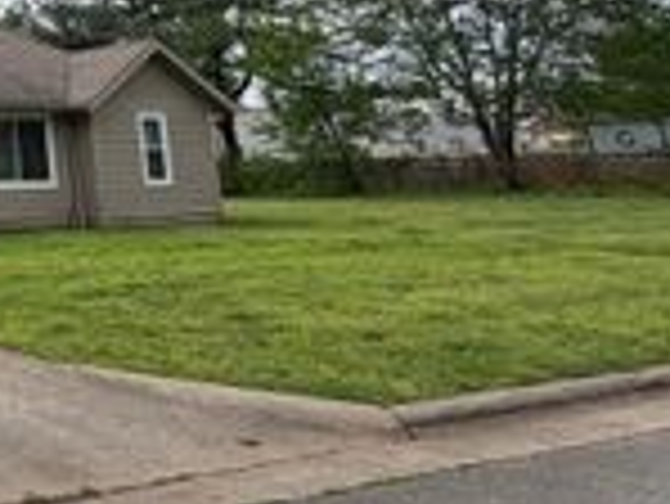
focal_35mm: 47
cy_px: -34
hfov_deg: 28.8
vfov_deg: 28.4
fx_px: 910
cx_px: -292
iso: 20
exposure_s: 1/864
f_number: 2.2
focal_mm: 2.22
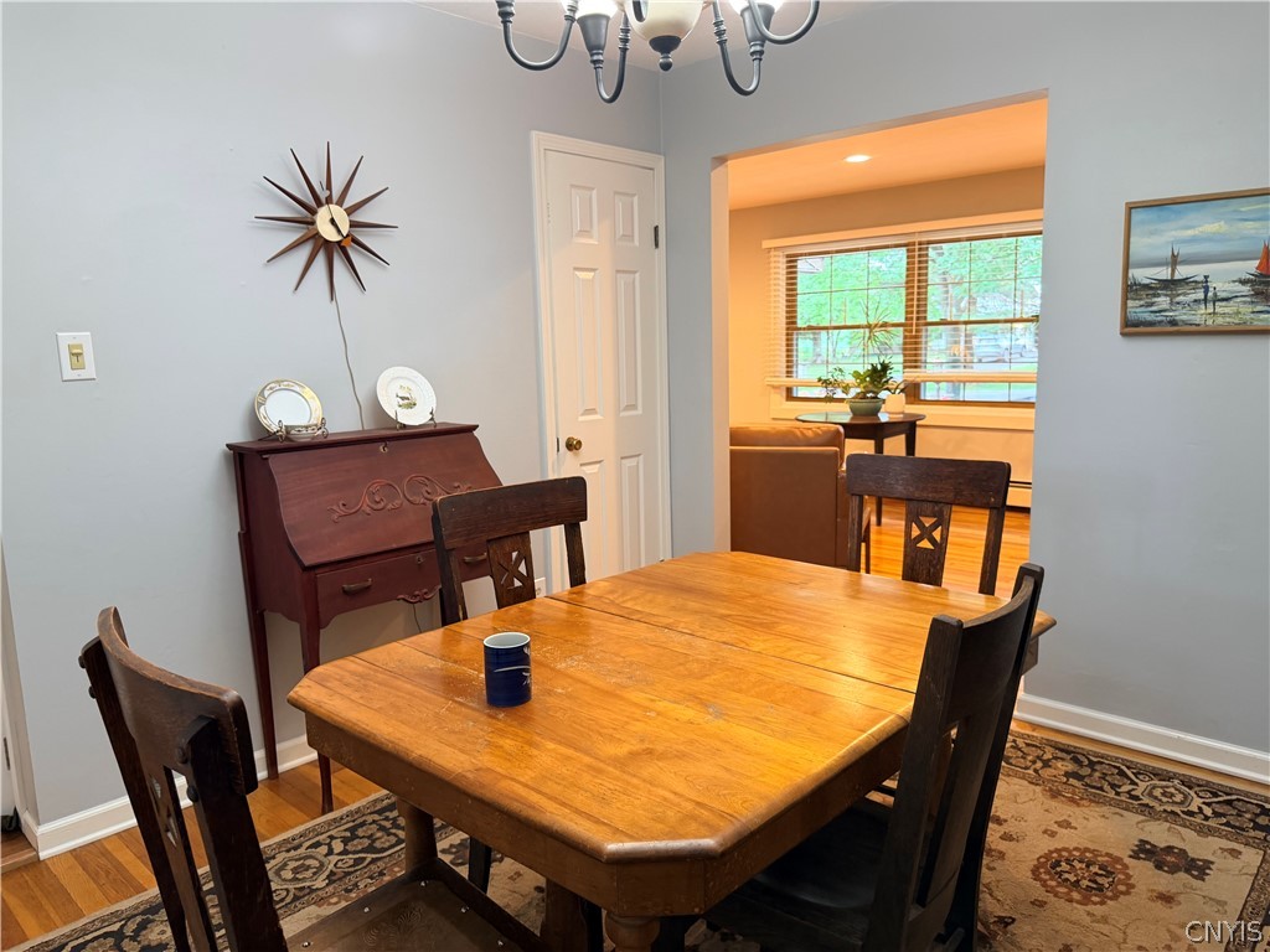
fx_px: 881
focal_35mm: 24
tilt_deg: -7.2
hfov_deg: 71.6
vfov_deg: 56.8
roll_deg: +1.9
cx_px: 635
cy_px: 476
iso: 250
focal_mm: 6.76
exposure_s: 1/60
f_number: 1.78
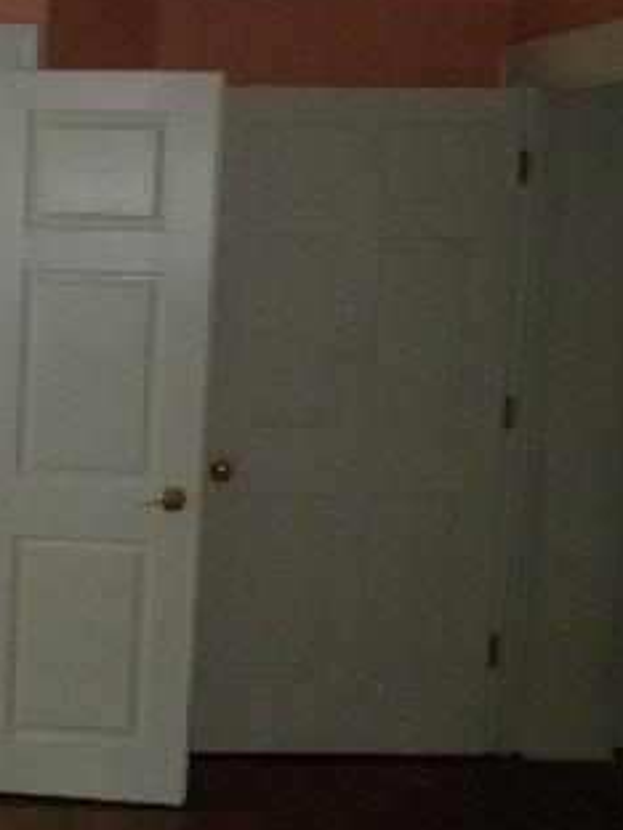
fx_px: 1824
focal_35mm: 76
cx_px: -176
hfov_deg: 18.1
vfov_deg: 25.7
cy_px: 450
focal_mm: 6.6
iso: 400
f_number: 3.5
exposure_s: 1/77.2
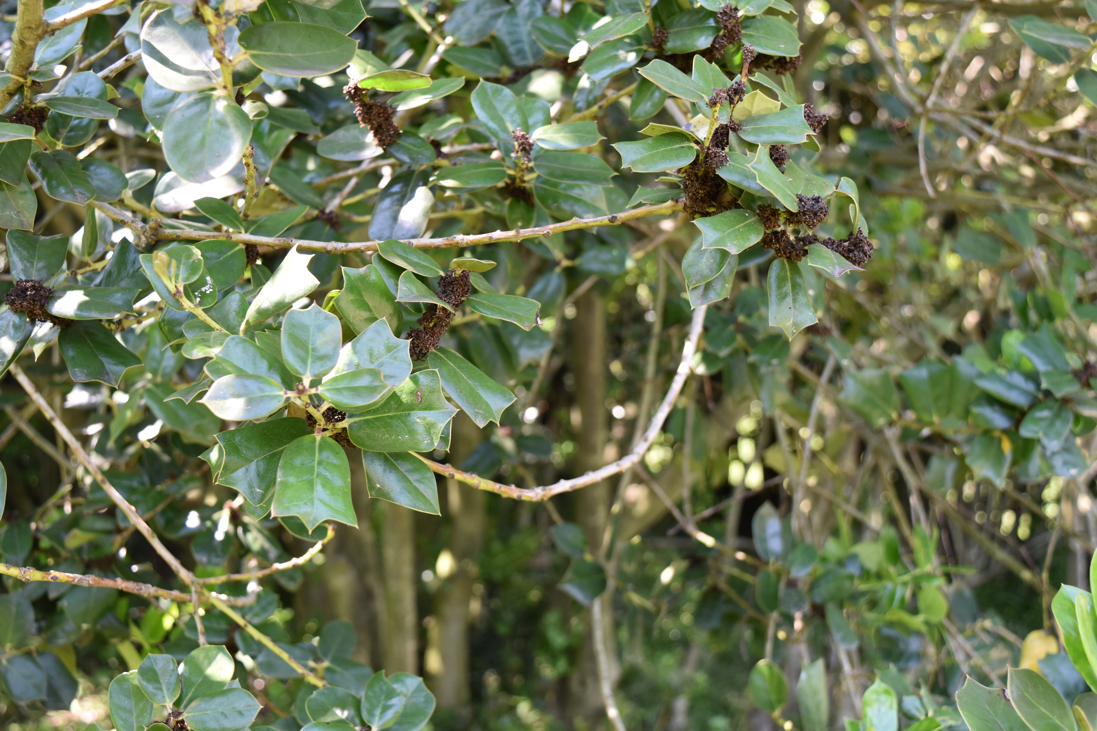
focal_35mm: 42
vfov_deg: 31.9
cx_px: 548
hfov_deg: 46.4
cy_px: 366
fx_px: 1280
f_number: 5.6
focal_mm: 28
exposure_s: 1/125
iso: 400
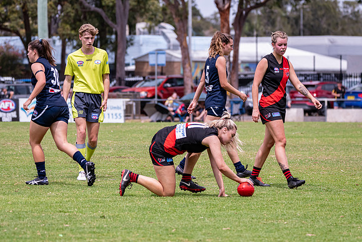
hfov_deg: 8.3
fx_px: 2493
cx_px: 169
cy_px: 131
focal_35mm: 248
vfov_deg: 5.5
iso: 800
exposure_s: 1/2500
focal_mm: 210
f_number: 6.3
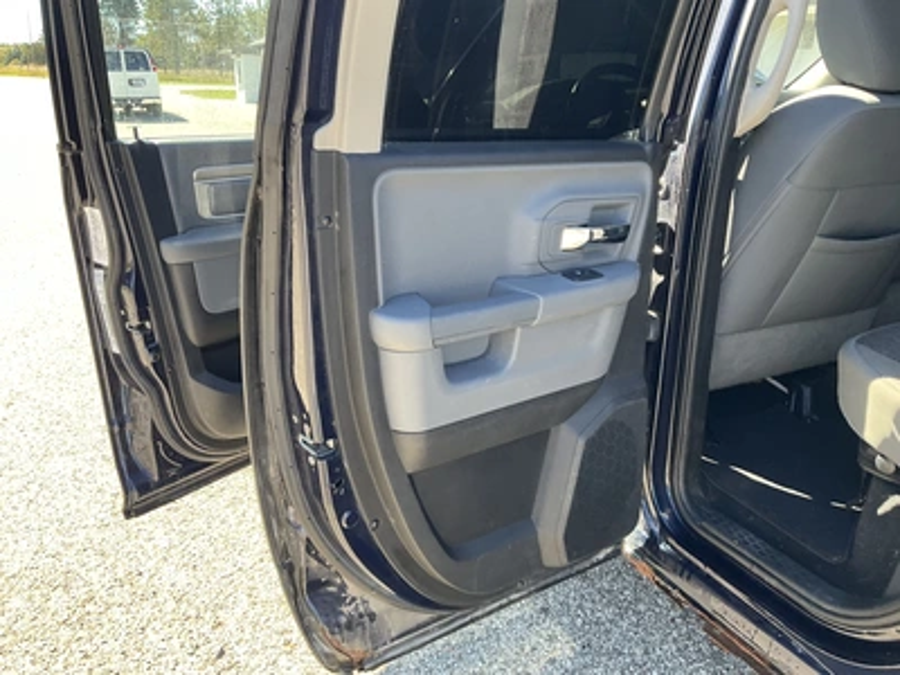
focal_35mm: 29
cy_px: 338
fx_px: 754
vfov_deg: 48.2
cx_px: 450
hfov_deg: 61.7
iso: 25
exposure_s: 1/122
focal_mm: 3
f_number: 1.8
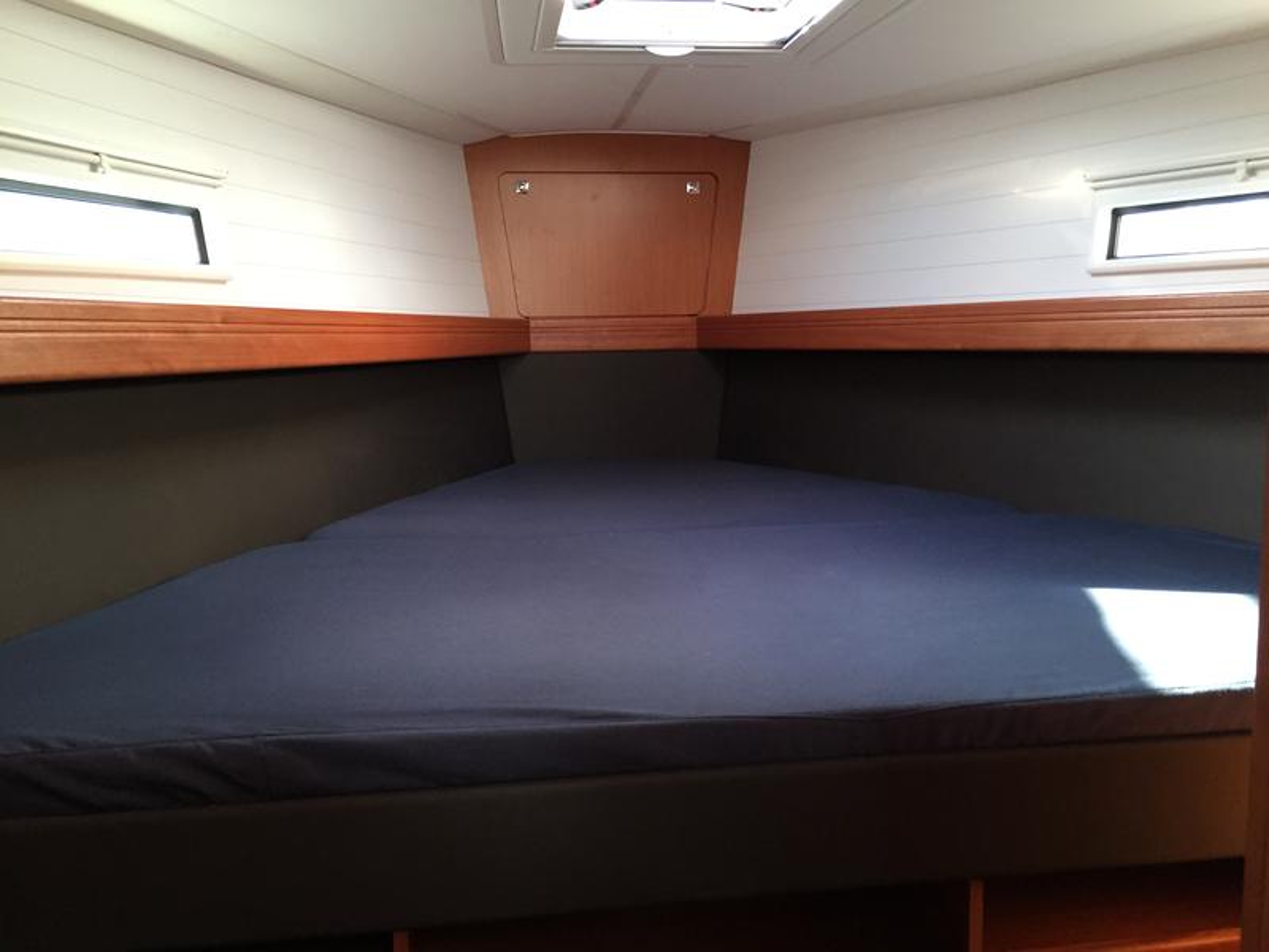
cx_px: 634
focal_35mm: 29
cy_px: 476
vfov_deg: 48.2
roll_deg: +0.1
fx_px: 1063
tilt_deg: -7.0
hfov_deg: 61.7
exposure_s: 1/30
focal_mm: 4.15
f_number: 2.2
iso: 125
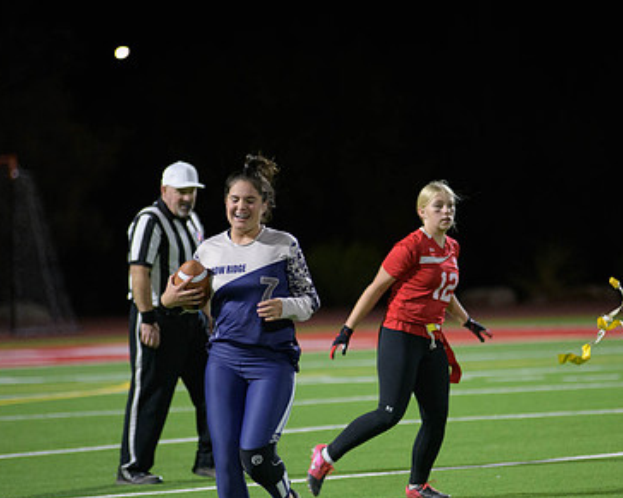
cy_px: 290
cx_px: 389
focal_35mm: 299
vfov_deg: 5.2
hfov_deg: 6.5
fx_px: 5512
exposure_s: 1/640
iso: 3600
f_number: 2.8
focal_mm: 200
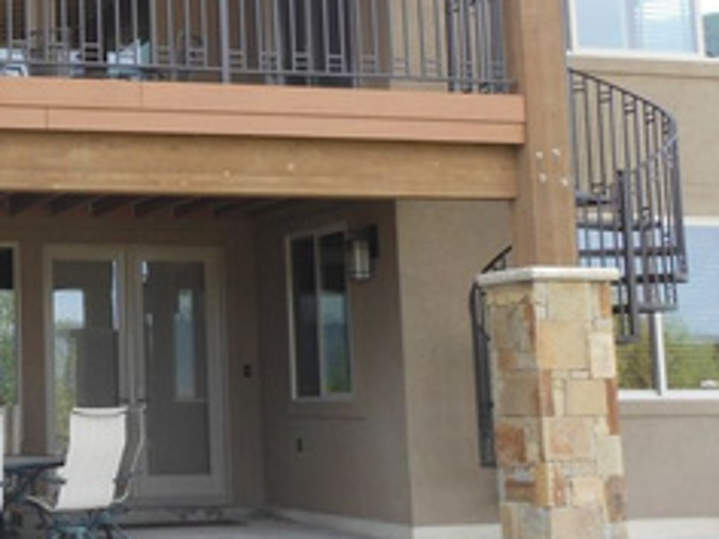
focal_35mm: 76
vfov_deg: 19.3
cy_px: 192
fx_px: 1579
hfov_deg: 24.5
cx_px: 0
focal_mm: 5
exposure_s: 1/125
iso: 80
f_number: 3.7
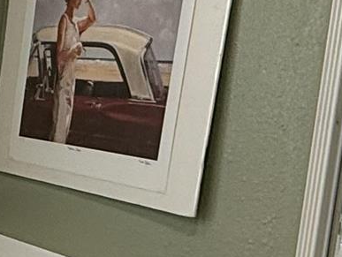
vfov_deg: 13.2
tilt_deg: -6.3
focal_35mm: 111
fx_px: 1098
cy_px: 246
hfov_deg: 17.3
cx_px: 4
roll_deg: -6.5
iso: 80
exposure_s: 1/120
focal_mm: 2.22
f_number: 2.2
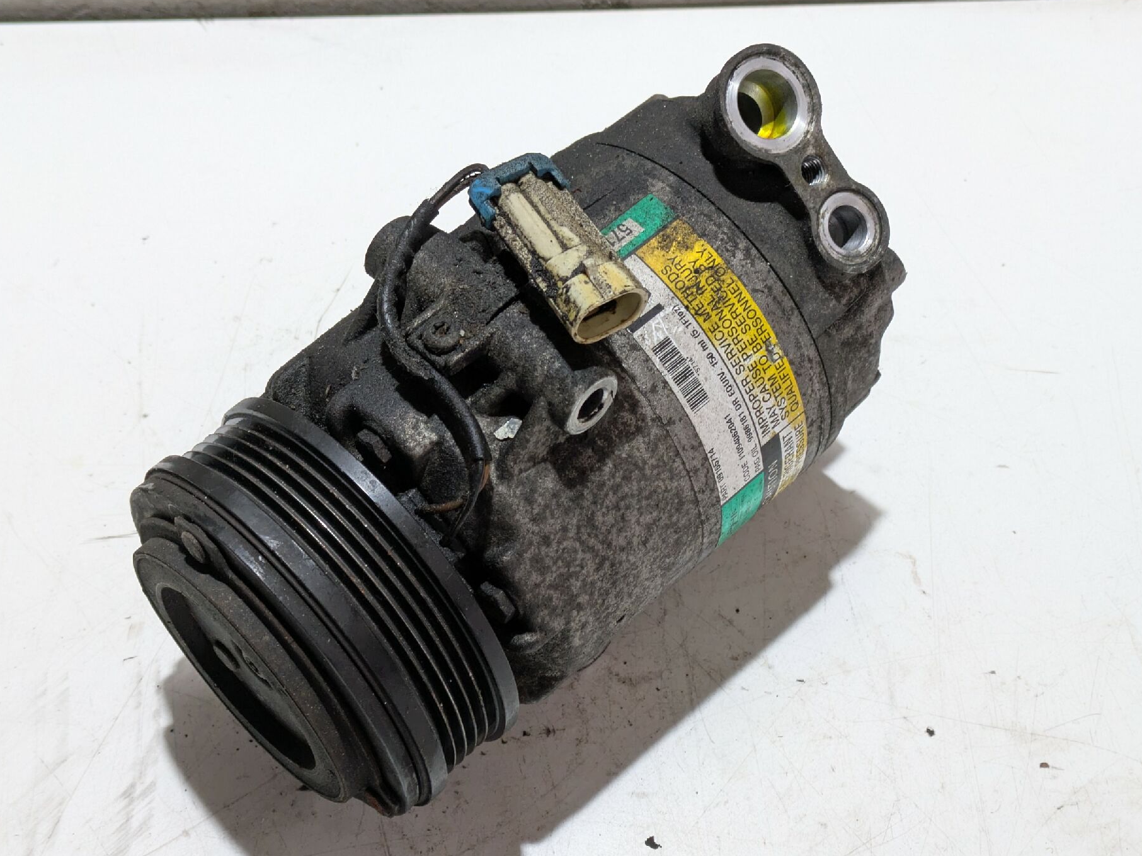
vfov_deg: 27.0
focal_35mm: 54
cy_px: 424
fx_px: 1782
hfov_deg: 35.5
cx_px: 576
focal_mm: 5.43
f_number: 1.89
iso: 185
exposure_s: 1/100
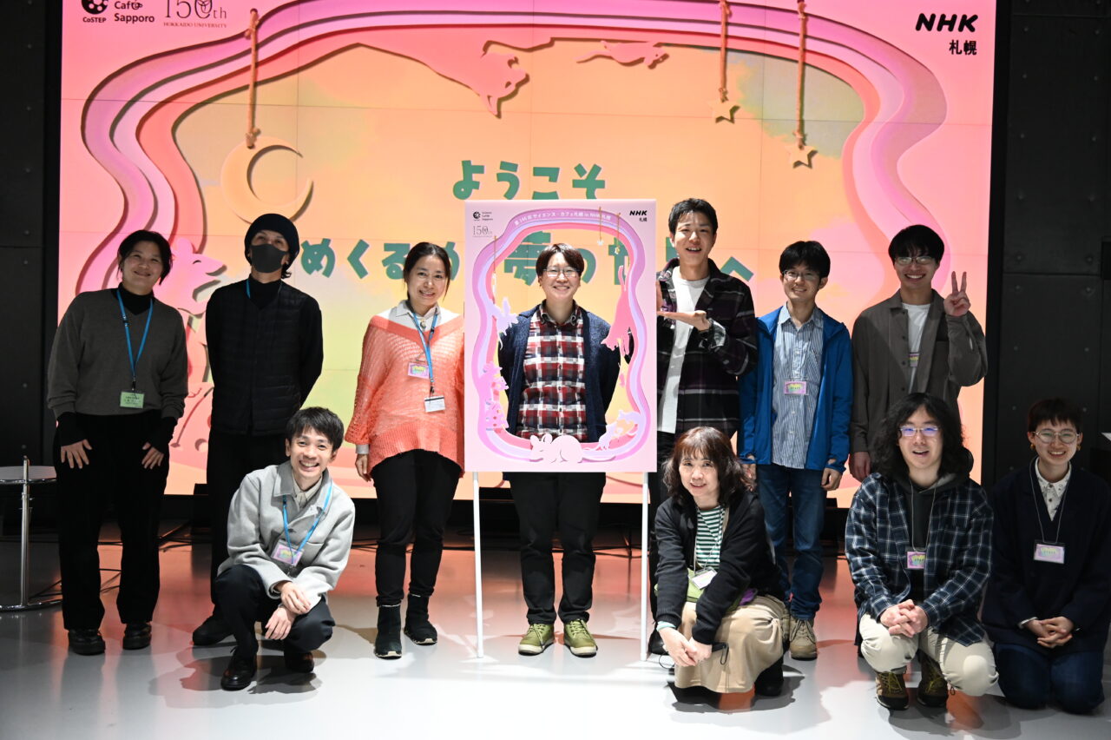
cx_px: 556
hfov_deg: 54.5
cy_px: 370
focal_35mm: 35
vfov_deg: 37.8
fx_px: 1080
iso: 4000
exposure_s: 1/80
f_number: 5
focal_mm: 35
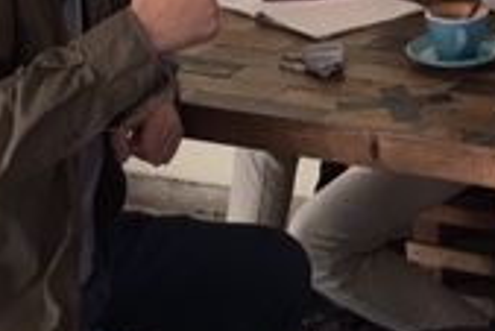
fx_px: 1569
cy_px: -240
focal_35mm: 114
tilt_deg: -6.1
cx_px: 583
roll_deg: +0.1
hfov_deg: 17.2
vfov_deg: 11.3
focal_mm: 4.15
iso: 40
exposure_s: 1/17
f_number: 2.2
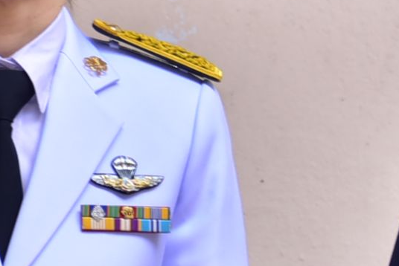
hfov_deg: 3.8
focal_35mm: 541
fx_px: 5999
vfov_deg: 2.5
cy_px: 169
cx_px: -369
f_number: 5.6
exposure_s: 1/200
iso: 1000
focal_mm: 116
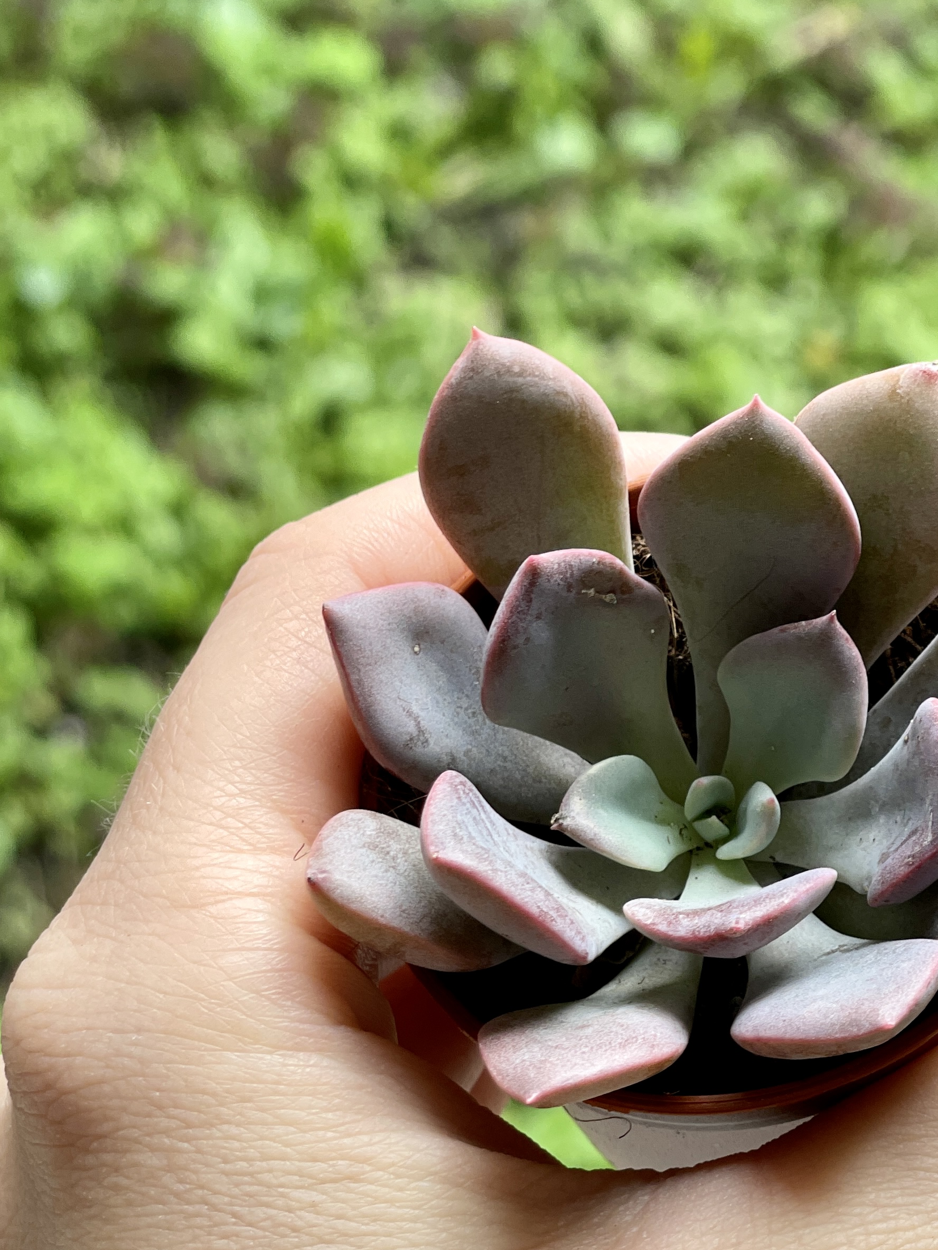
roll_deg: +3.5
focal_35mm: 109
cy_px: 750
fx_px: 3937
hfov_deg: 13.5
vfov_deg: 18.0
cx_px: 714
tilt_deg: -43.6
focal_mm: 7.5
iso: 32
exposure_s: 1/121
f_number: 2.2
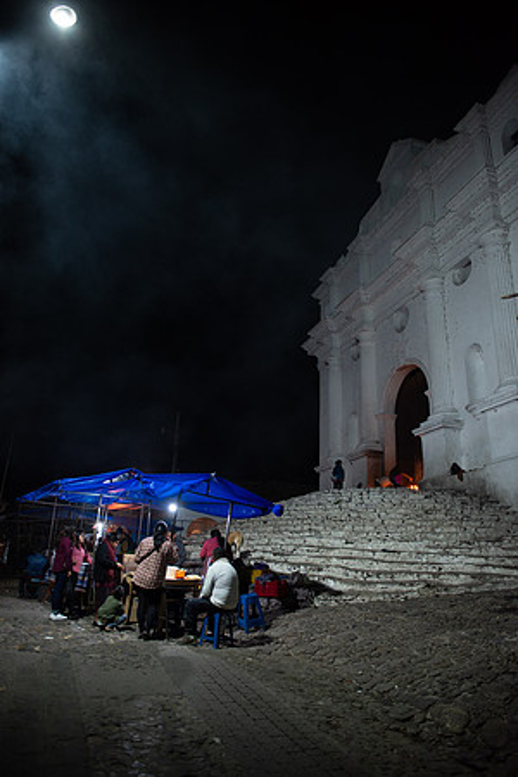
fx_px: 518
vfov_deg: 73.7
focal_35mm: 24
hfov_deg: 53.1
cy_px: 388
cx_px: 259
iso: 1600
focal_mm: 24
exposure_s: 1/80
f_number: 2.8
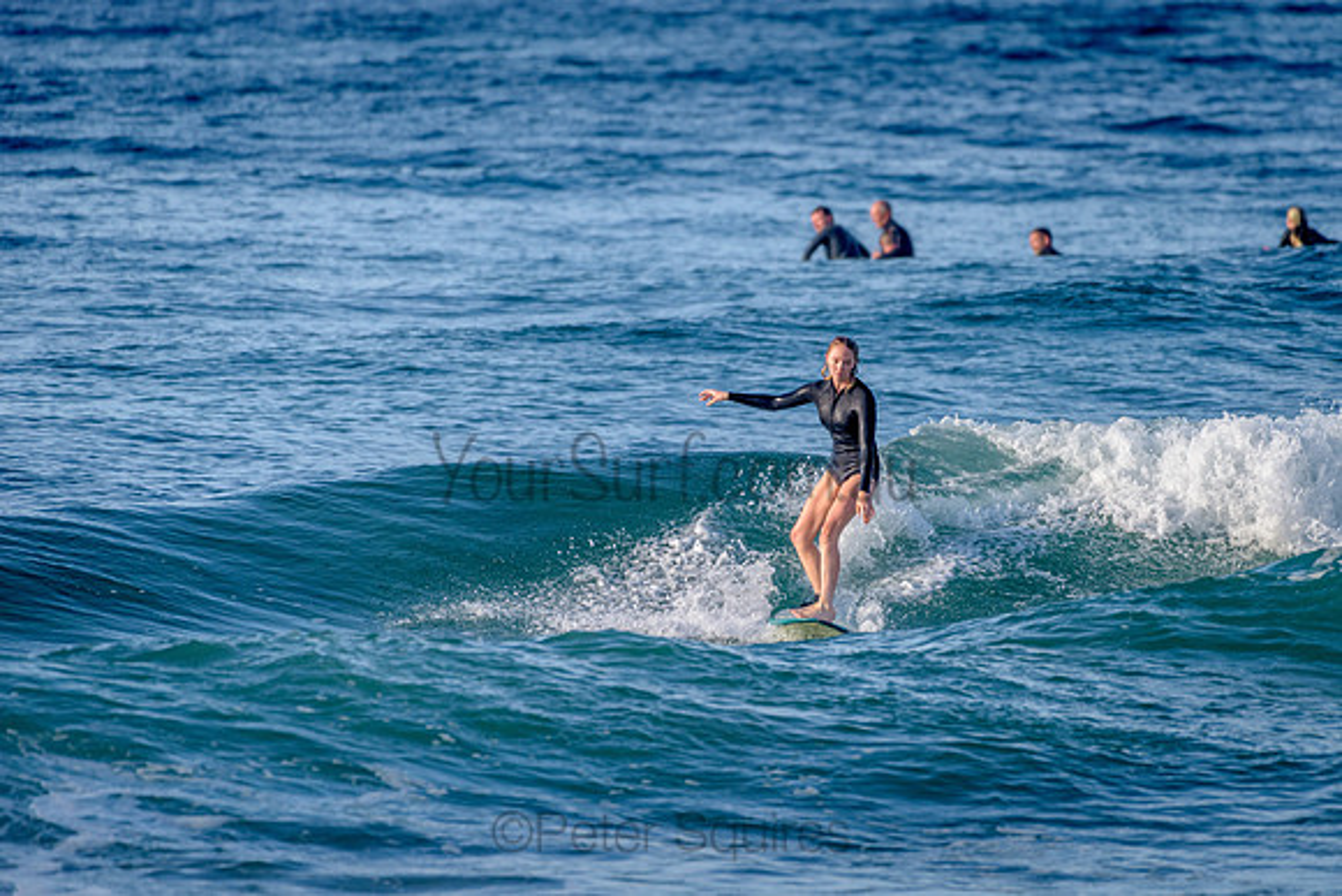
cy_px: 459
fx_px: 22854
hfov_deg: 3.4
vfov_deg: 2.2
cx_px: 823
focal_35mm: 613
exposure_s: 1/1600
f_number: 5.6
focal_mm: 500
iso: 250
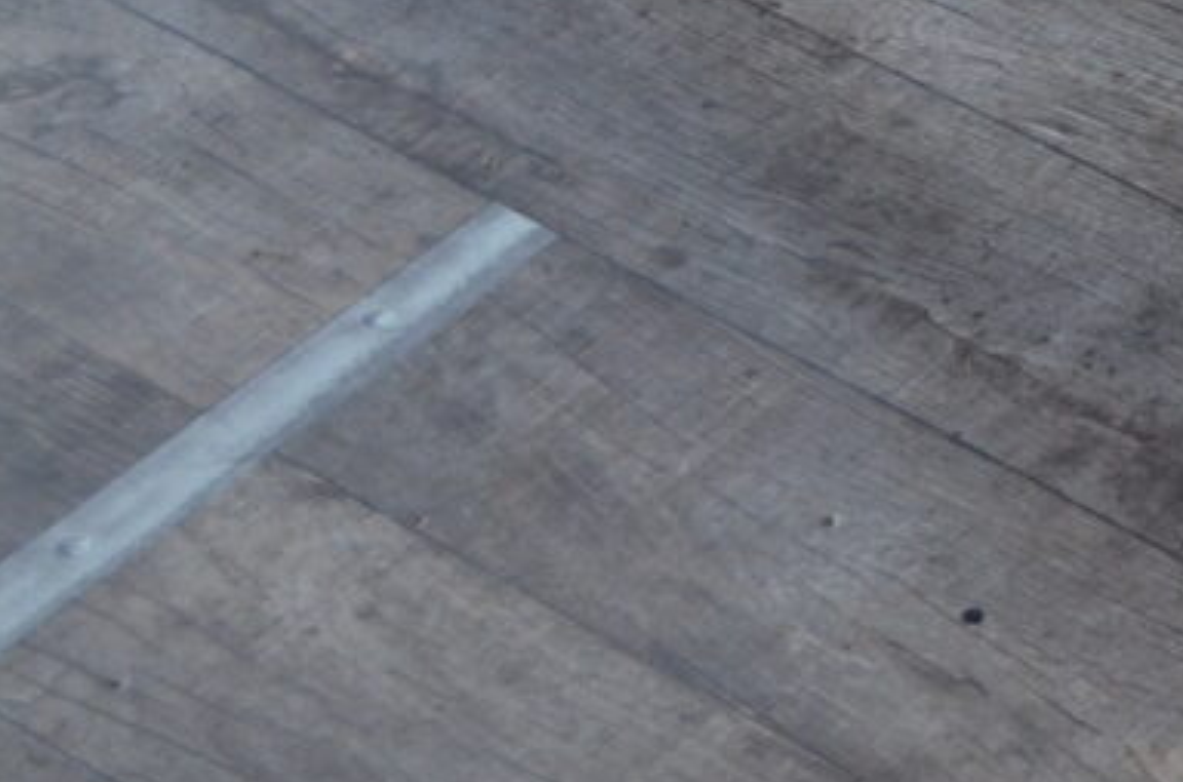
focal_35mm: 192
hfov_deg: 10.0
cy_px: -740
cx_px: 2255
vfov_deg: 6.9
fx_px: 6294
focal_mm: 32
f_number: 4.8
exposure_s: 1/30
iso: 800
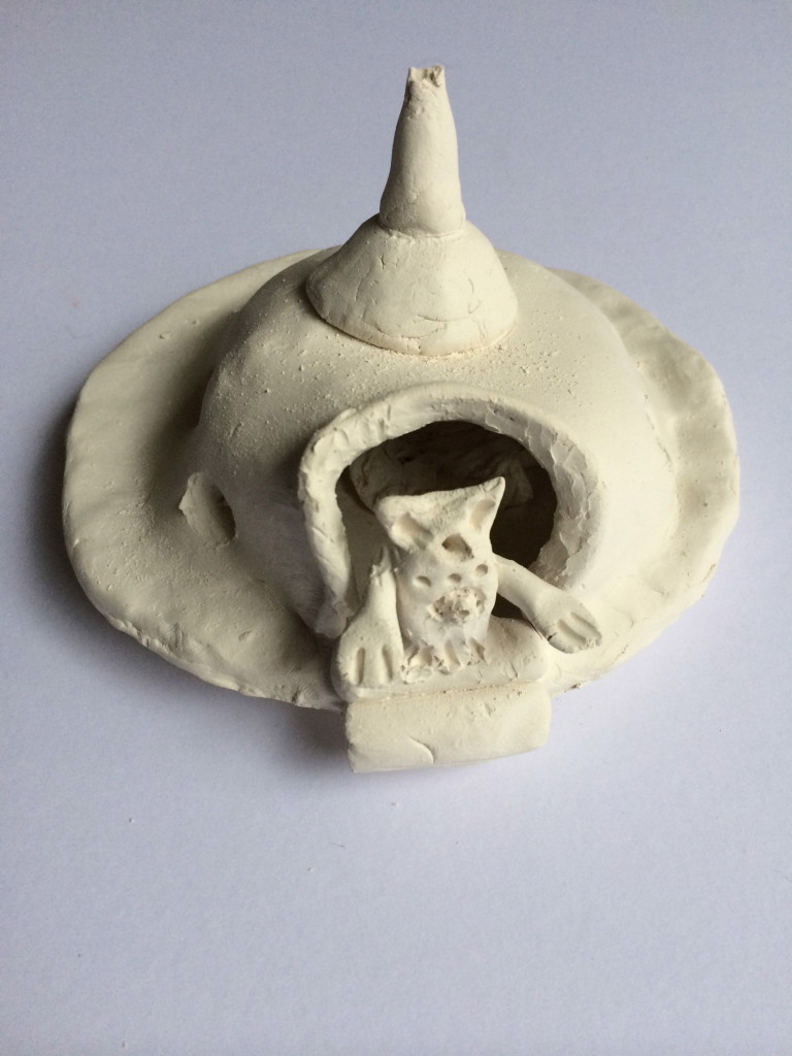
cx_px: 396
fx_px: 915
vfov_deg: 60.0
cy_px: 528
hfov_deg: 46.8
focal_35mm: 30
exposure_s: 1/30
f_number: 2.2
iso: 64
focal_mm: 4.12
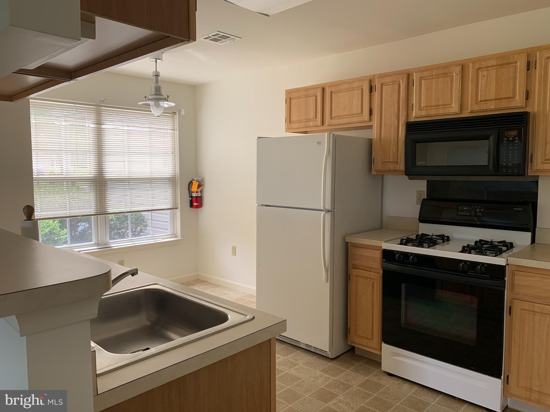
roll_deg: +1.0
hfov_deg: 67.3
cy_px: 206
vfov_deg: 53.1
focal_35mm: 26
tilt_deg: -3.1
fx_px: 413
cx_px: 275
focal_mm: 4.25
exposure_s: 1/122
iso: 40
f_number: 1.8
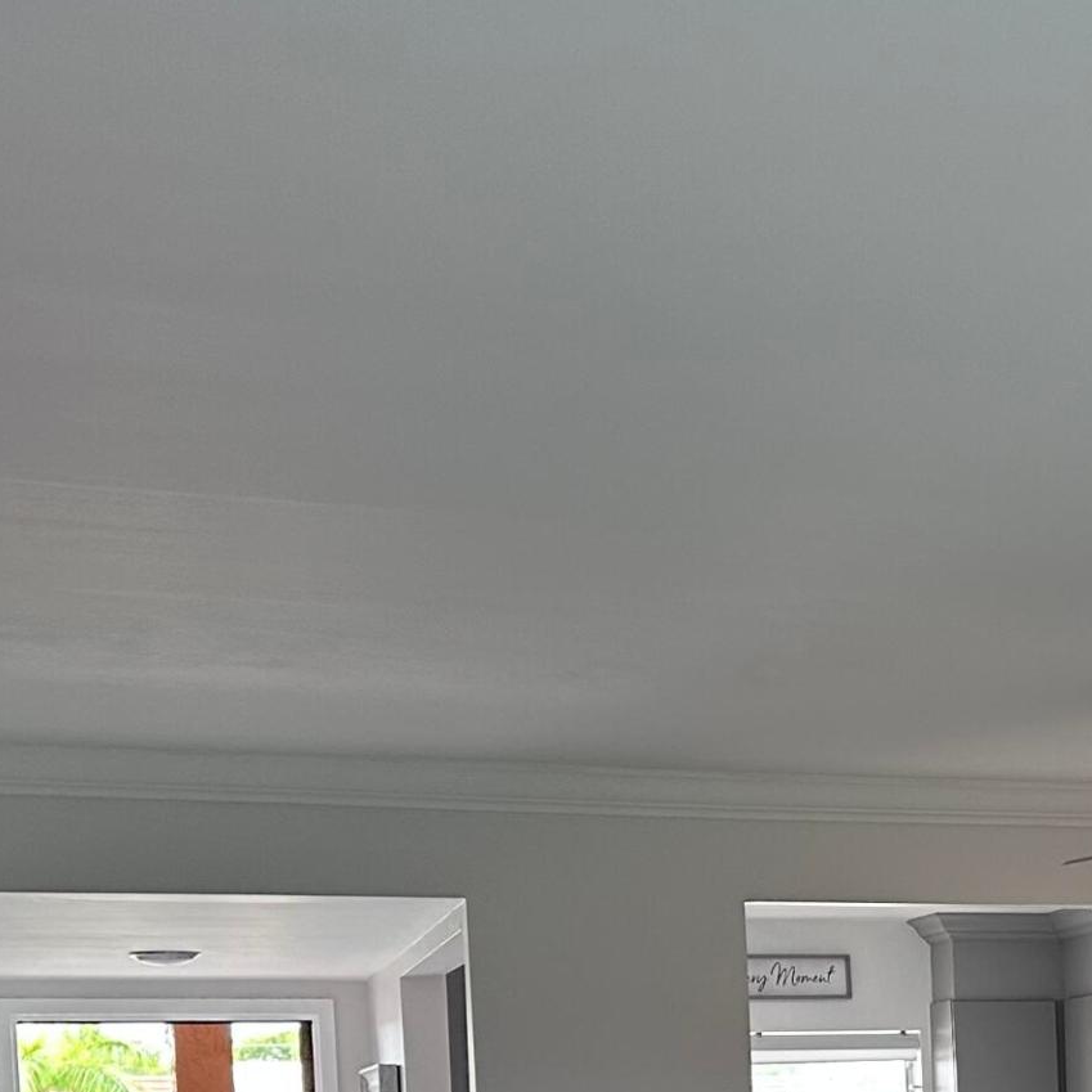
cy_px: 1276
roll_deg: +1.9
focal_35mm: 72
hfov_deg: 22.3
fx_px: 2570
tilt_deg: -2.5
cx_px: 1289
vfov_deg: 22.3
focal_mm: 6.86
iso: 160
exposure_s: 1/120
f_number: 1.78
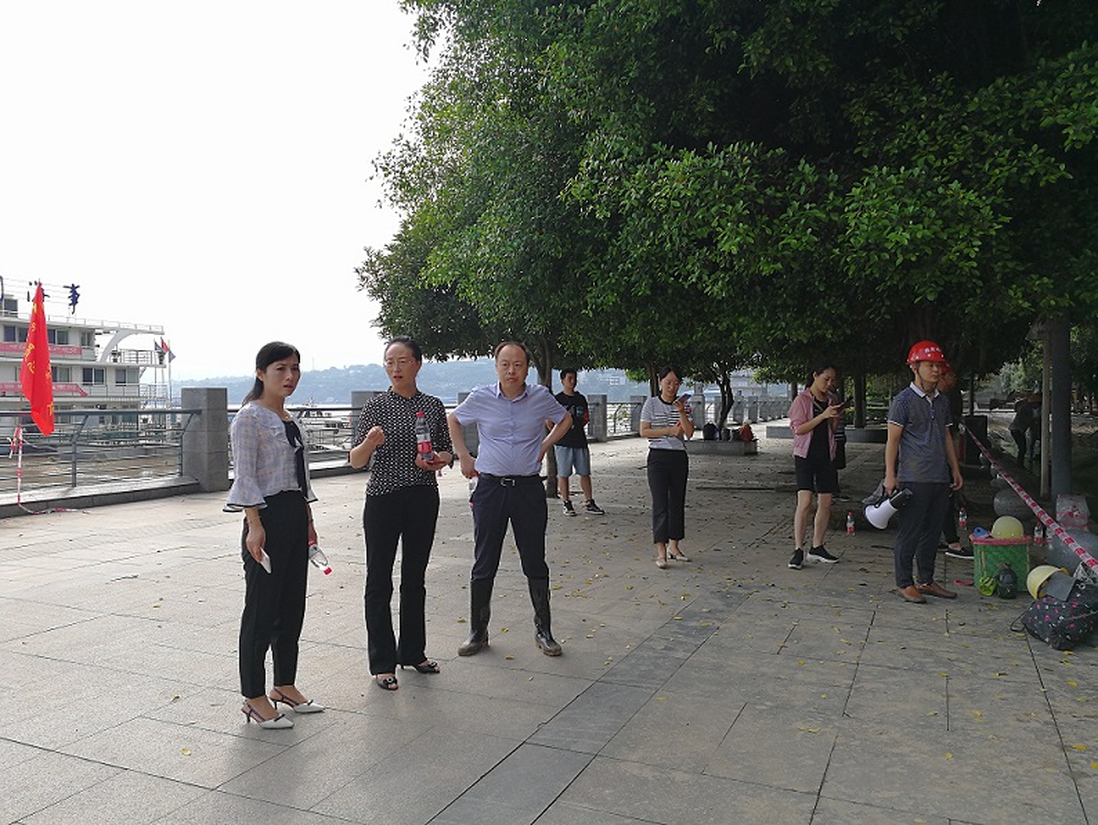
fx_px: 857
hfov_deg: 65.3
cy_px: 412
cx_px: 549
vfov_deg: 51.4
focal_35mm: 27
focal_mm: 3.95
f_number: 2.2
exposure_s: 1/735
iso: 50
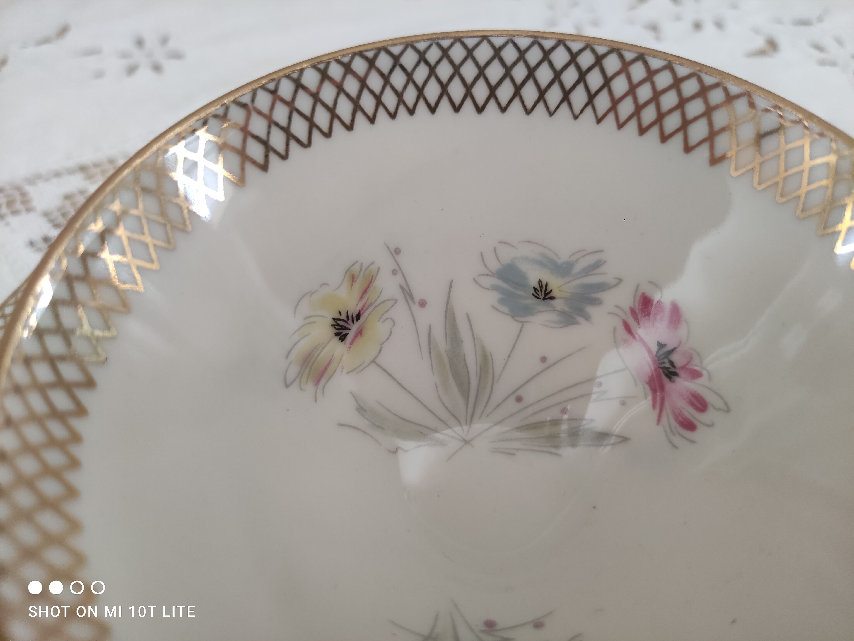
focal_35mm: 25
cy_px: 320
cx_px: 427
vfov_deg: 54.9
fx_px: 617
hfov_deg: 69.4
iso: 456
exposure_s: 1/50
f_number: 1.89
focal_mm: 5.43
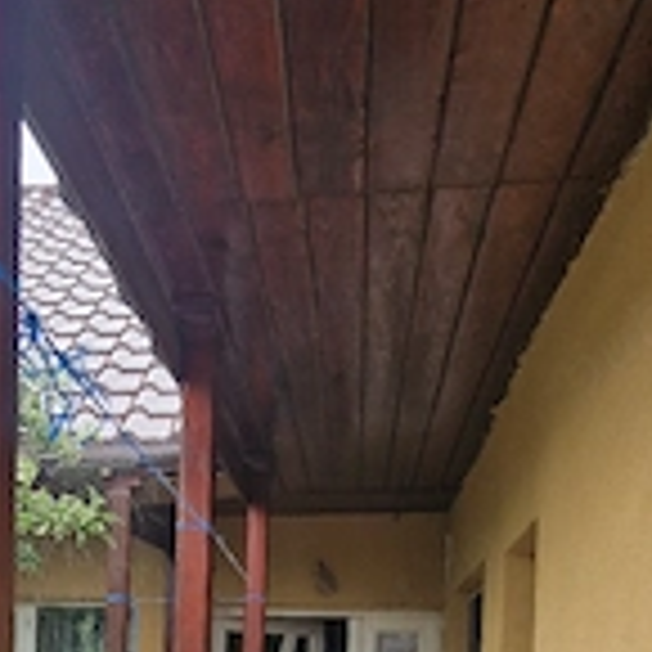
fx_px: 1193
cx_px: 94
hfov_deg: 29.6
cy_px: 692
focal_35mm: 56
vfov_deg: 28.2
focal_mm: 5.4
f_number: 1.8
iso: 50
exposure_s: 1/182
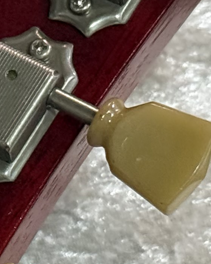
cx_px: -307
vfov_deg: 7.2
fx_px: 2108
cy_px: 176
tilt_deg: -57.0
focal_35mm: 270
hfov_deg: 5.5
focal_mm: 6.76
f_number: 1.78
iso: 640
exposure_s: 1/30
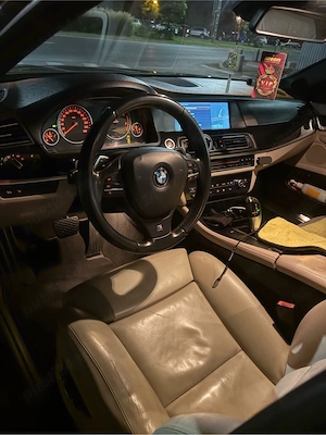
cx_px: 163
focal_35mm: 26
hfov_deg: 53.1
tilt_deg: -29.8
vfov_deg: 67.3
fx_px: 326
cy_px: 218
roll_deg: -7.6
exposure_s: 1/20
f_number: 1.6
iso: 800
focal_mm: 5.96
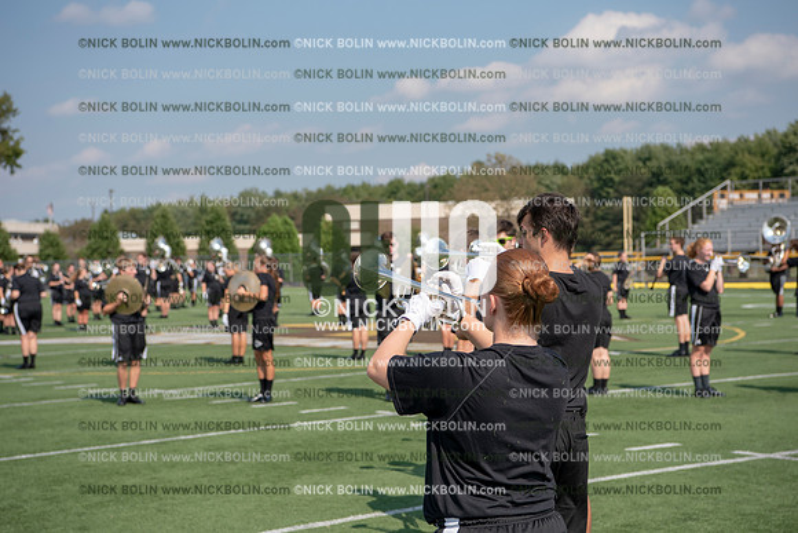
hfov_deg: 28.8
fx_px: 1552
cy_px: 266
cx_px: 399
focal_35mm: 70
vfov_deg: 19.5
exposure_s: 1/1250
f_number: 5.6
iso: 200
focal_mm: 70
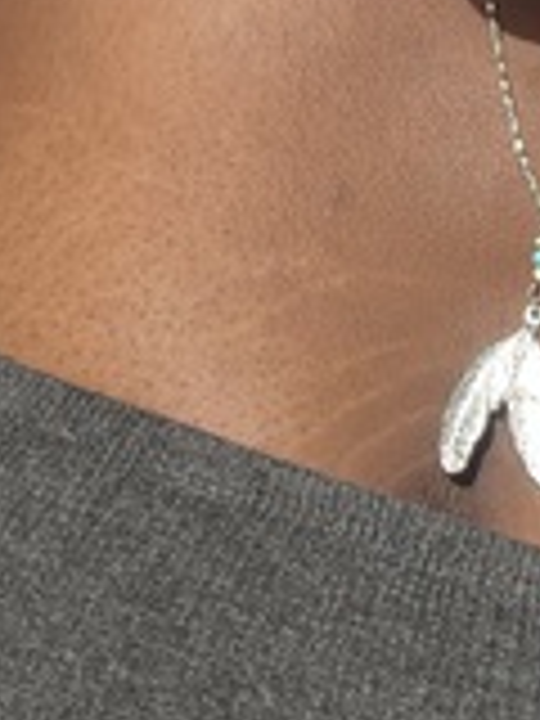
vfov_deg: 20.2
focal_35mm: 94
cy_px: 9
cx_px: 533
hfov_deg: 15.5
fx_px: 1955
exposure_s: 1/306
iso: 32
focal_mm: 2.71
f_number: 2.2
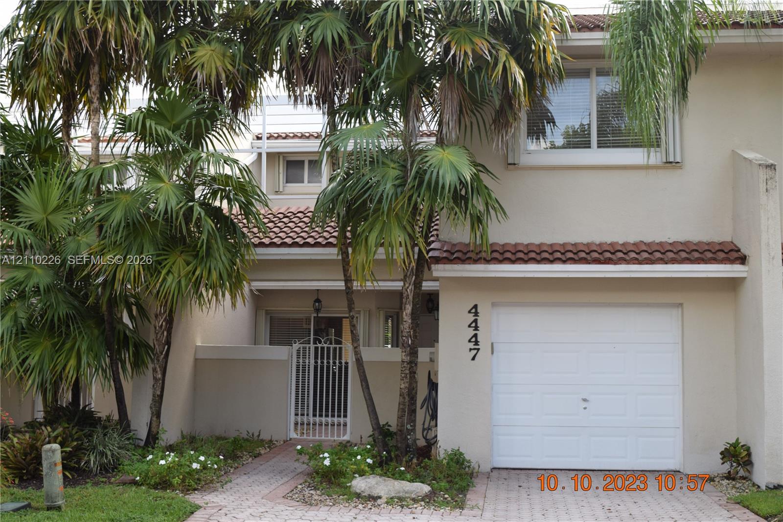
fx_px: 978
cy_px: 261
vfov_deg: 29.9
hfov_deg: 43.6
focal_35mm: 45
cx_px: 392
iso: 400
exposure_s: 1/200
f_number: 7.1
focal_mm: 30
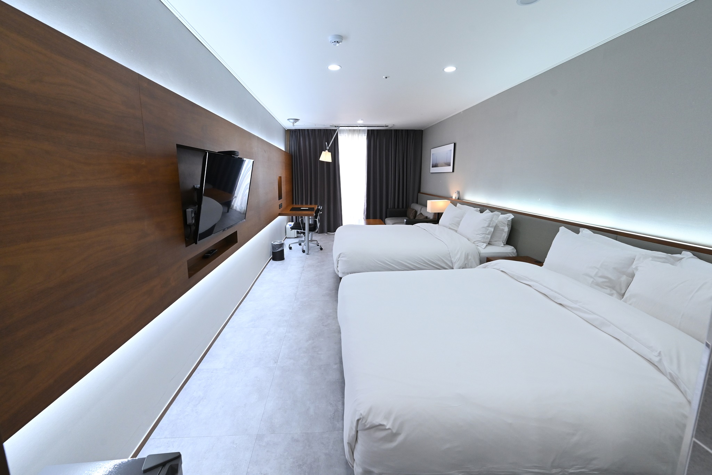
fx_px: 277
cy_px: 238
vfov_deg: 81.2
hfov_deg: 104.3
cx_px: 356
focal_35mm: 14
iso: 1600
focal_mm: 14
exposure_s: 1/100
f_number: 8
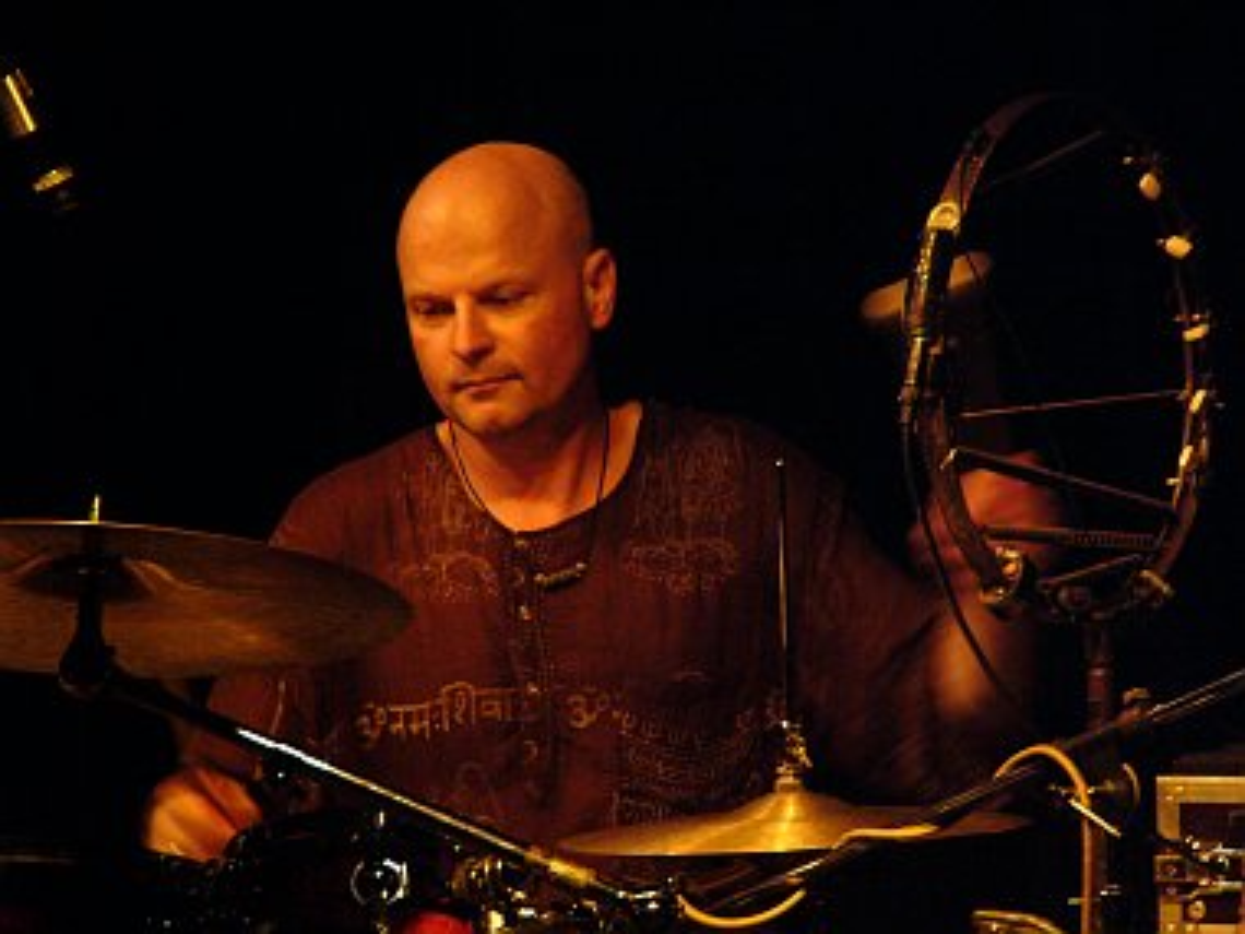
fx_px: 7625
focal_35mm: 212
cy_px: 467
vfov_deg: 7.0
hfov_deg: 9.3
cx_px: 622
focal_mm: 35.3
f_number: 2.8
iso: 200
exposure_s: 1/15
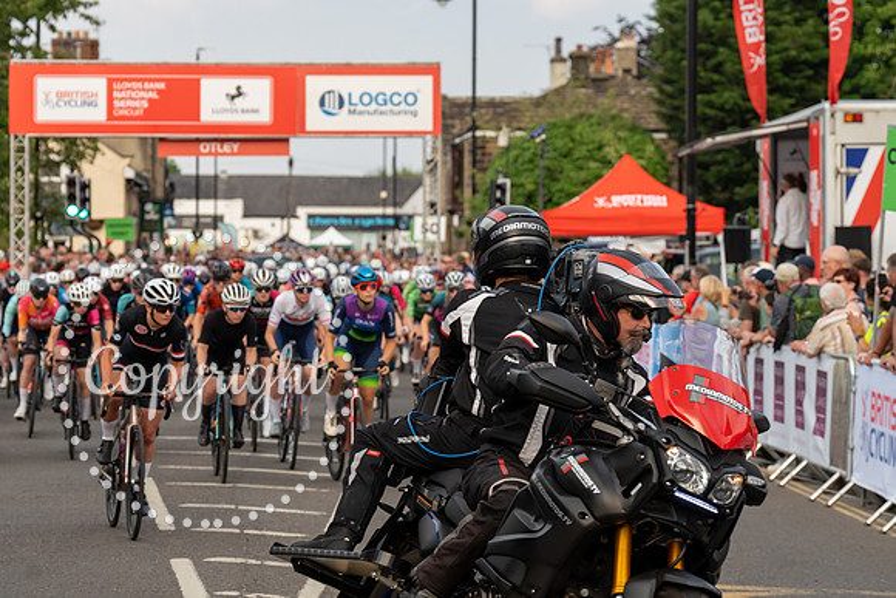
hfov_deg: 16.6
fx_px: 3063
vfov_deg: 11.1
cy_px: 251
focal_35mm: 123
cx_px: 374
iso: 500
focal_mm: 105
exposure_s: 1/1250
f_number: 5
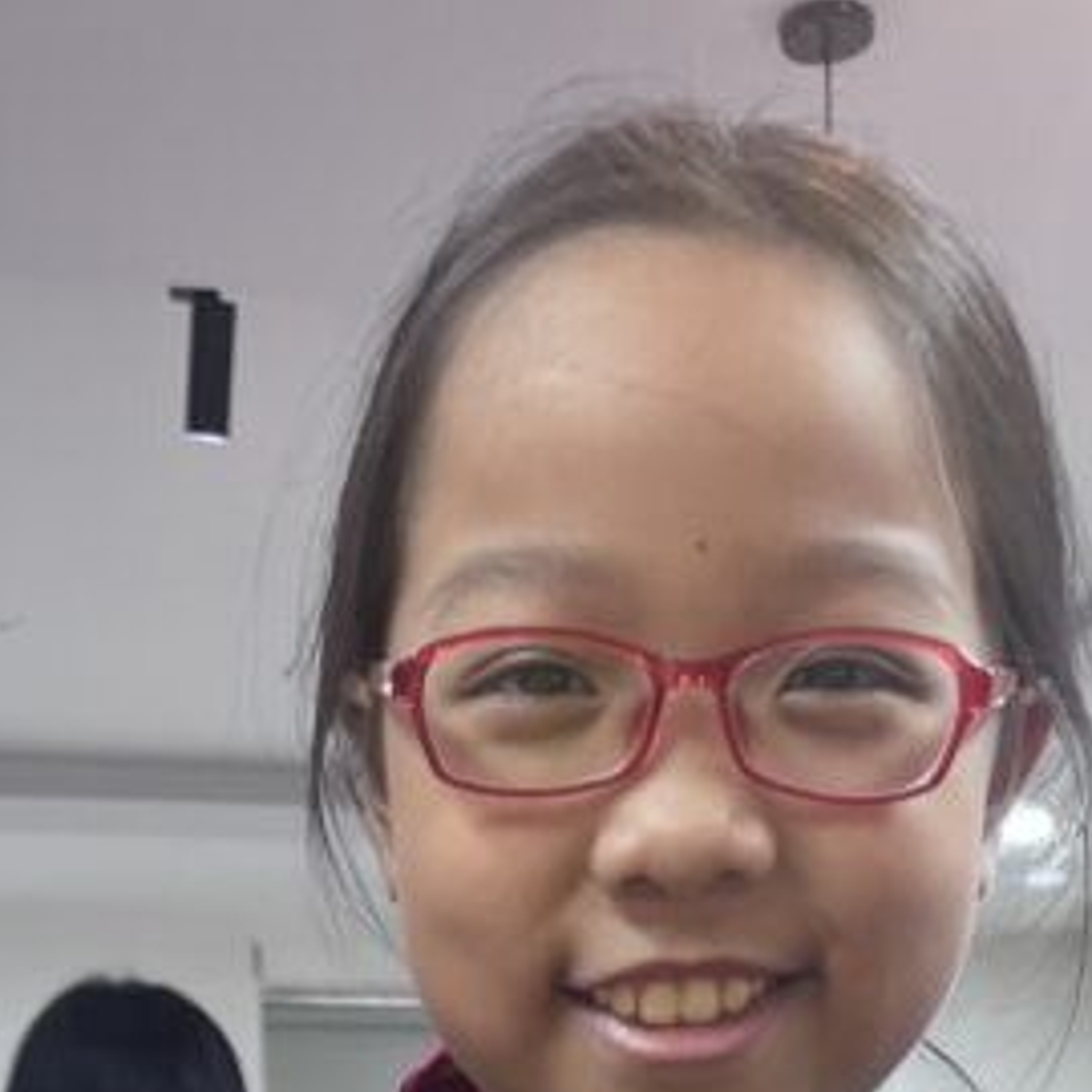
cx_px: 449
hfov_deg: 20.4
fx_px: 3034
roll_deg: +1.1
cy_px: 1986
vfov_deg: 16.8
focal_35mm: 85
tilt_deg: -3.6
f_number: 1.6
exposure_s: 1/100
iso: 125
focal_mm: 5.1
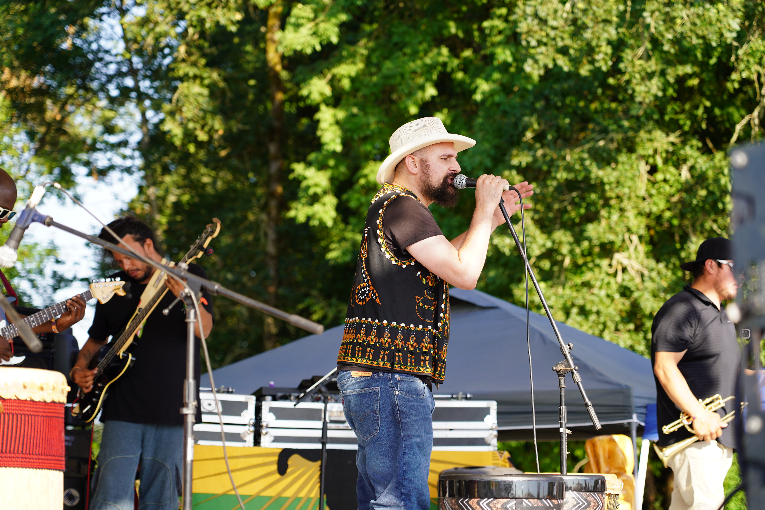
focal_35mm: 105
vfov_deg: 13.0
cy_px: 255
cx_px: 382
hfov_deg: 19.5
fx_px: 2231
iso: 100
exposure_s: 1/125
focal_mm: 105
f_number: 4.5
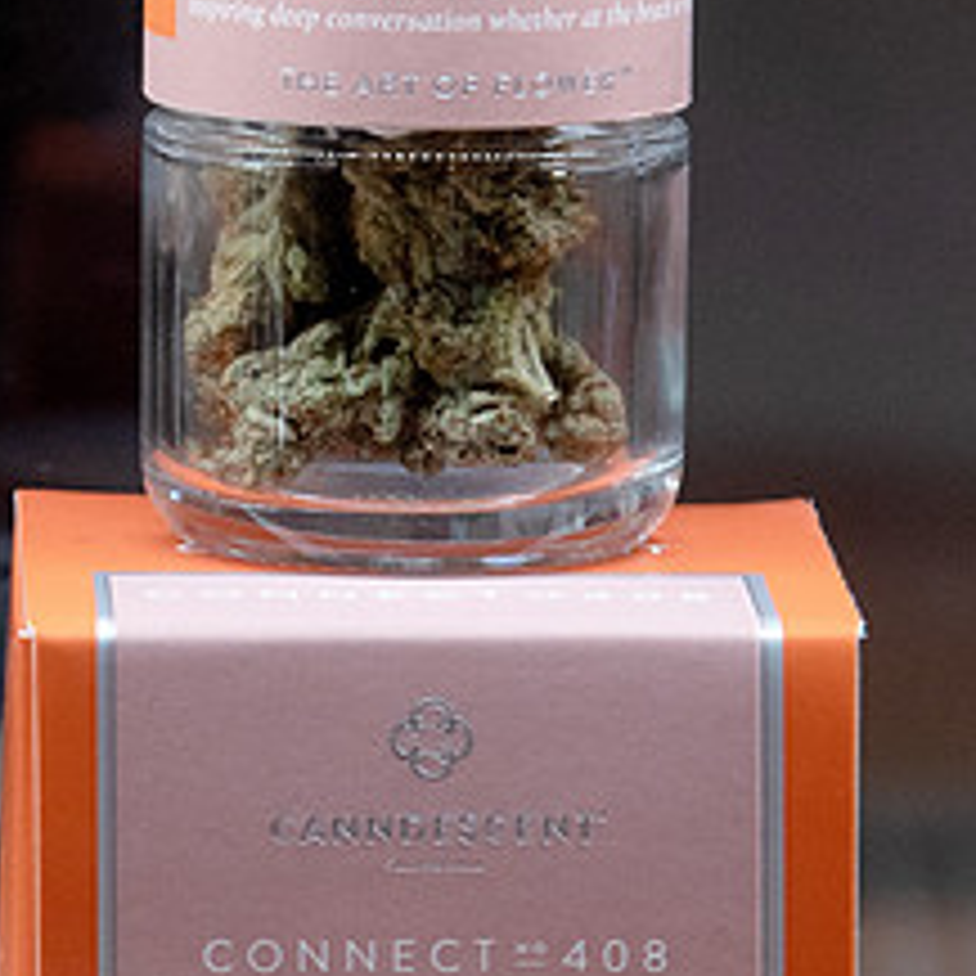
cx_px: 439
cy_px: 544
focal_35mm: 212
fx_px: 6763
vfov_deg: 8.3
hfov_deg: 8.3
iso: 1000
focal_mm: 120
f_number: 5.6
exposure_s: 1/200
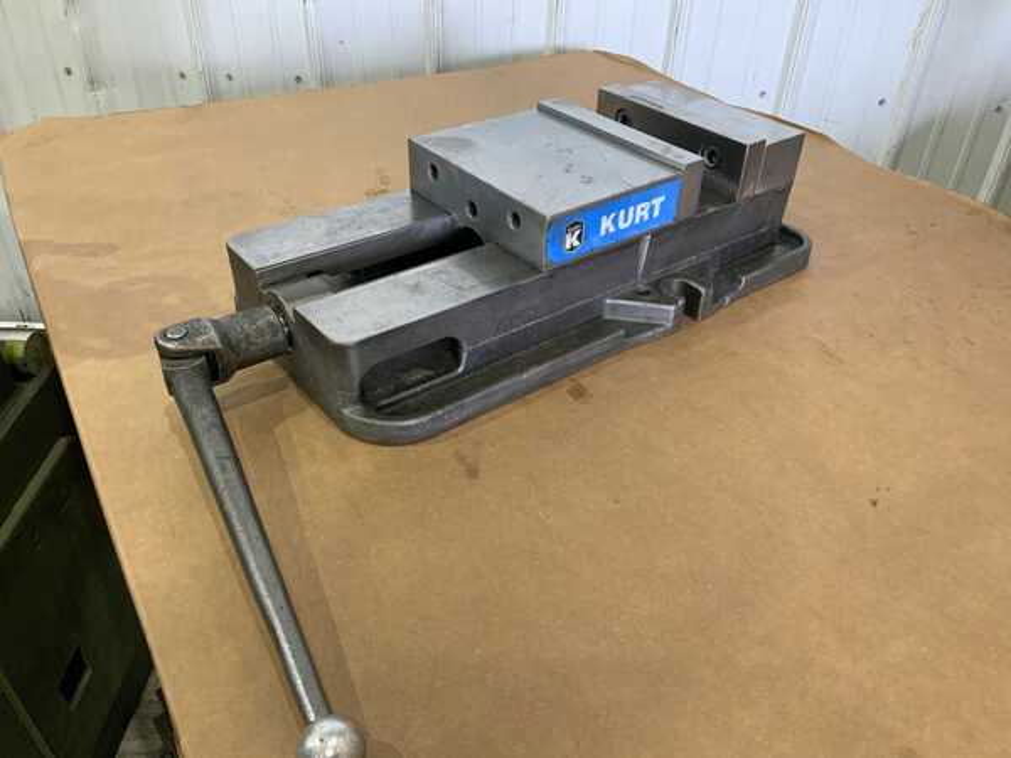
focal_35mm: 29
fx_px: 847
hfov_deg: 61.7
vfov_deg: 48.2
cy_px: 379
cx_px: 506
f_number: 1.8
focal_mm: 3
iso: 125
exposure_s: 1/60
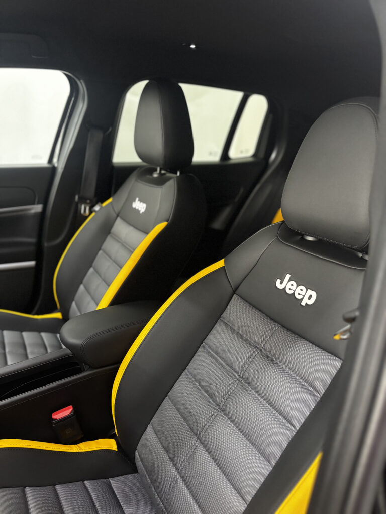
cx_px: 193
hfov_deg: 53.1
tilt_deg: -17.0
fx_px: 387
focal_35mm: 26
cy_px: 257
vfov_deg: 67.3
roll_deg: -3.5
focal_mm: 5.96
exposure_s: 1/33
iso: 640
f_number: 1.6
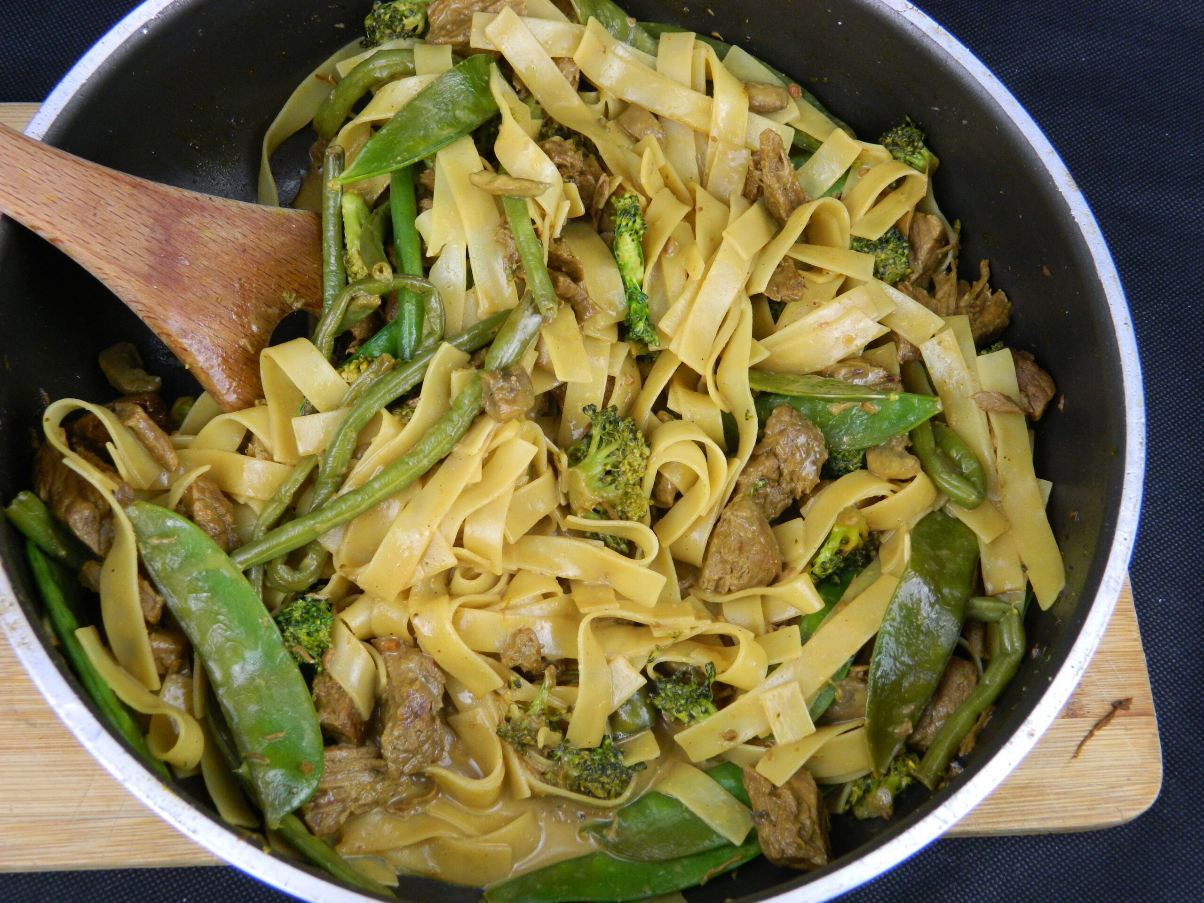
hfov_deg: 33.8
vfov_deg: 25.7
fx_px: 1983
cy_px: 452
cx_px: 602
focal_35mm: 57
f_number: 3.8
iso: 220
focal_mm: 10.2
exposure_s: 1/50
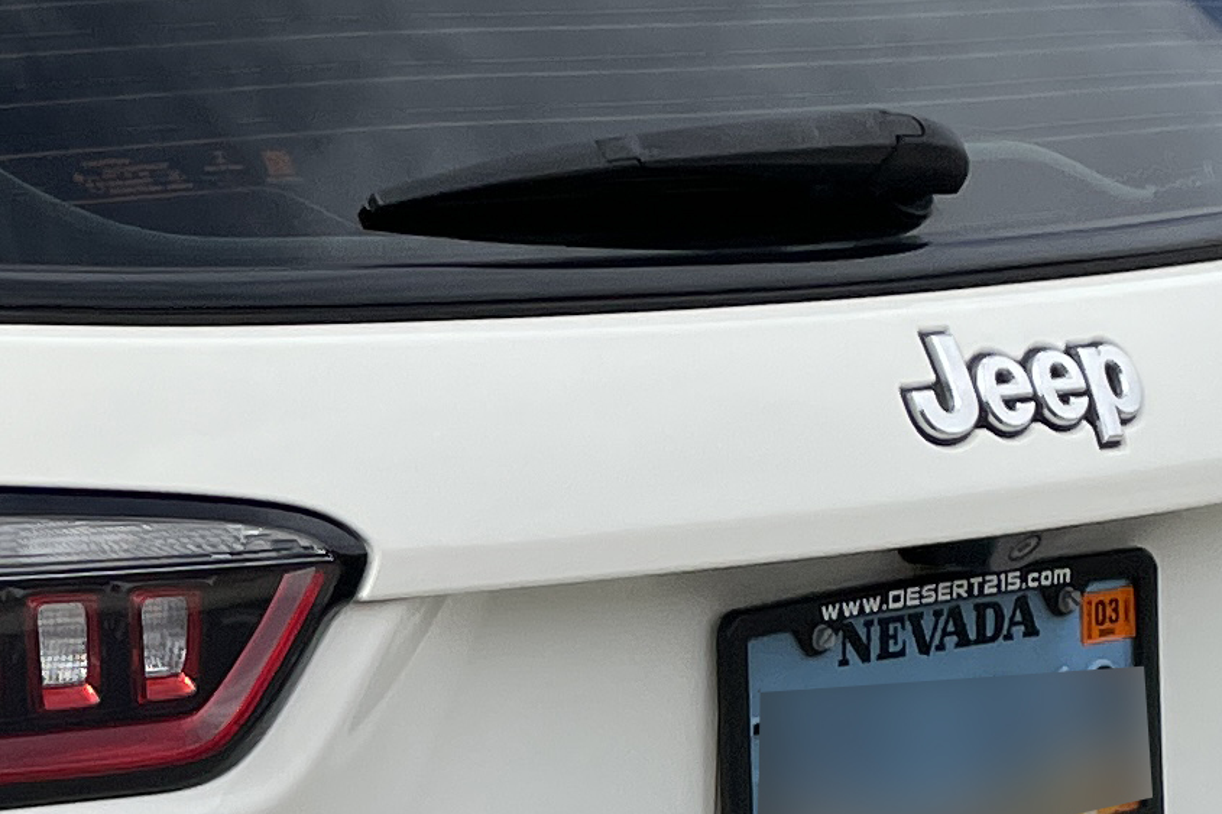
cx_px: -255
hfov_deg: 15.3
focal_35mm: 129
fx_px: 4378
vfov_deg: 10.5
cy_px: 840
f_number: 1.6
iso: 32
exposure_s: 1/4292
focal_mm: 4.2
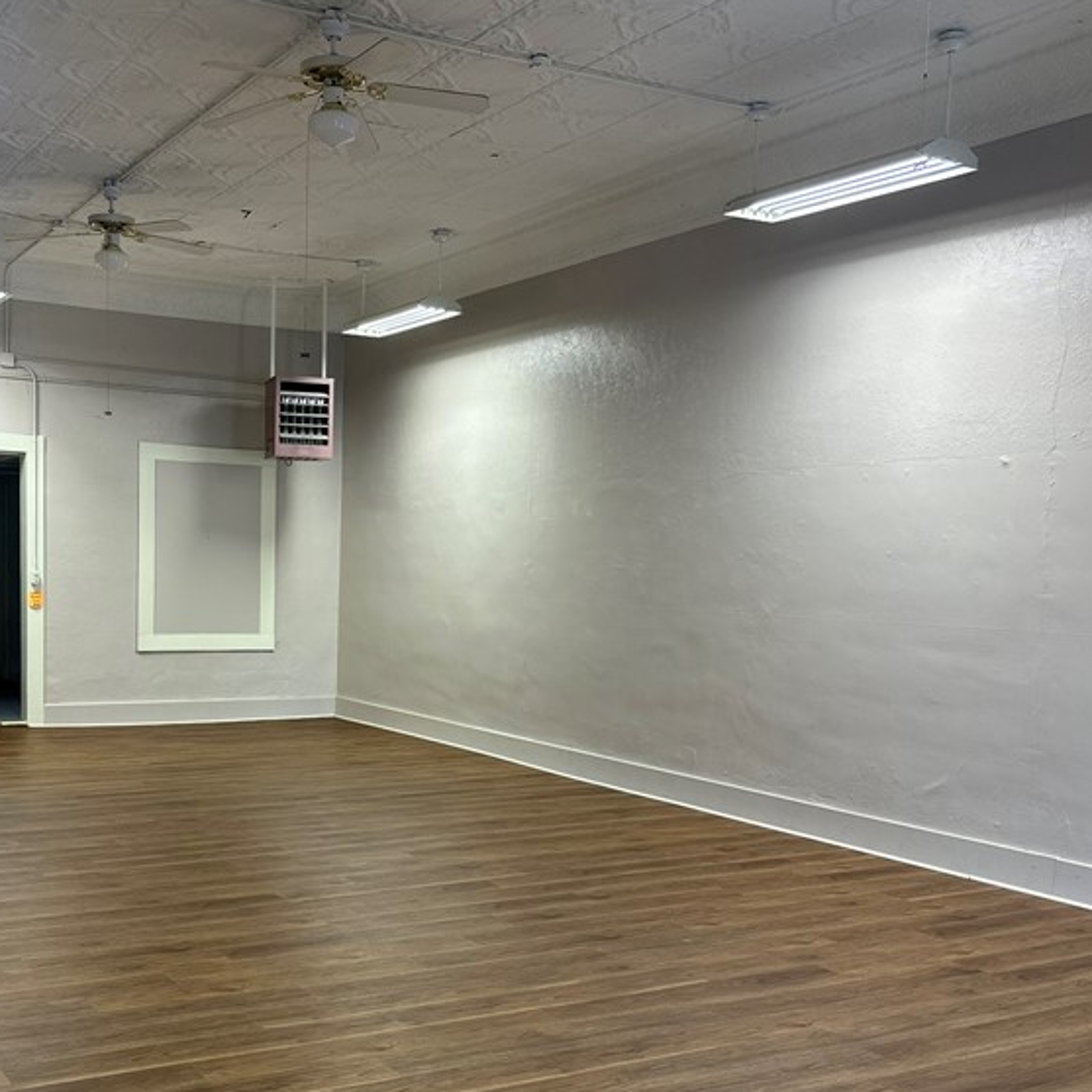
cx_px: 382
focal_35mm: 39
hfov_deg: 42.4
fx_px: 1392
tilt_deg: -4.2
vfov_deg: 42.6
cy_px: 672
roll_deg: -1.1
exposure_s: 1/120
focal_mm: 6.86
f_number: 1.78
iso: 80
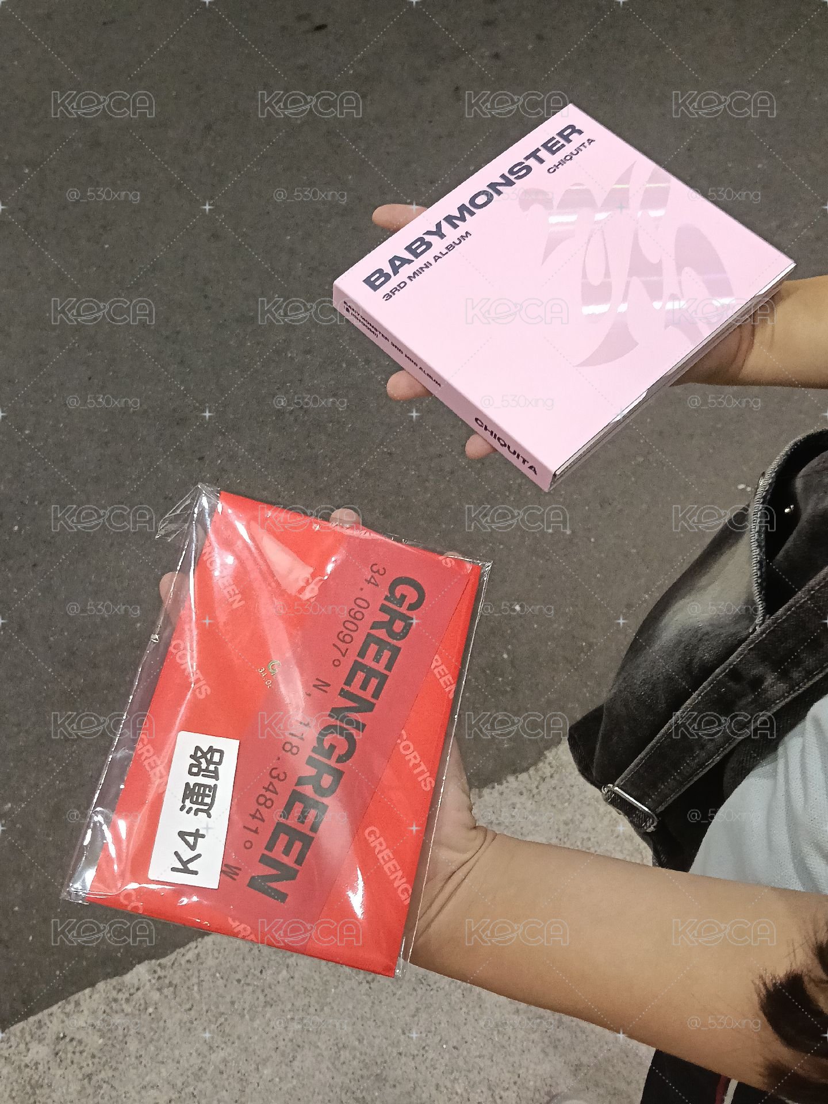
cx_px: 414
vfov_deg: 52.6
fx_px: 1116
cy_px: 552
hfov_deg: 40.7
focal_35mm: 35
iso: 640
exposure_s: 1/30
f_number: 1.8
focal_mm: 3.98
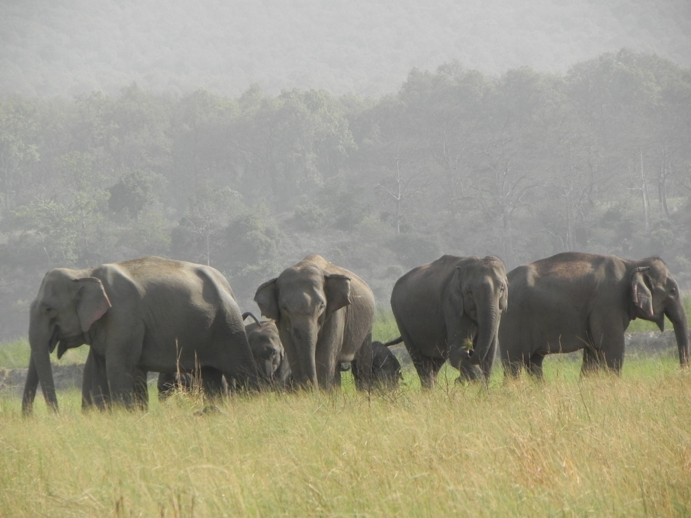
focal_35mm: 425
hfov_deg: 4.7
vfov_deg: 3.5
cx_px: 346
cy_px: 259
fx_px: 8484
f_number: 6.3
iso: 160
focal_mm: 75.7
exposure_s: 1/305
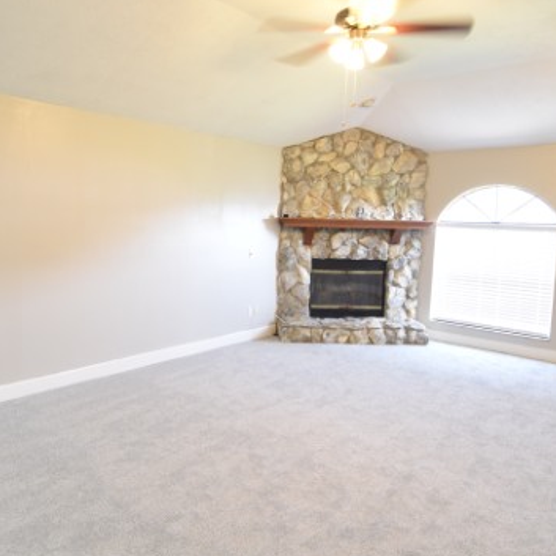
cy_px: 258
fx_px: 472
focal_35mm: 26
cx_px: 211
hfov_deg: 60.2
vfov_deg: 60.9
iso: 800
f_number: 3.5
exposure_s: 1/20
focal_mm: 10
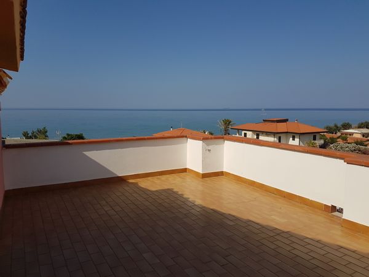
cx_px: 184
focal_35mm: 26
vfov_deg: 53.1
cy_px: 138
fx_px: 277
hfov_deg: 67.3
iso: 40
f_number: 1.7
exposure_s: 1/5056
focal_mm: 4.2
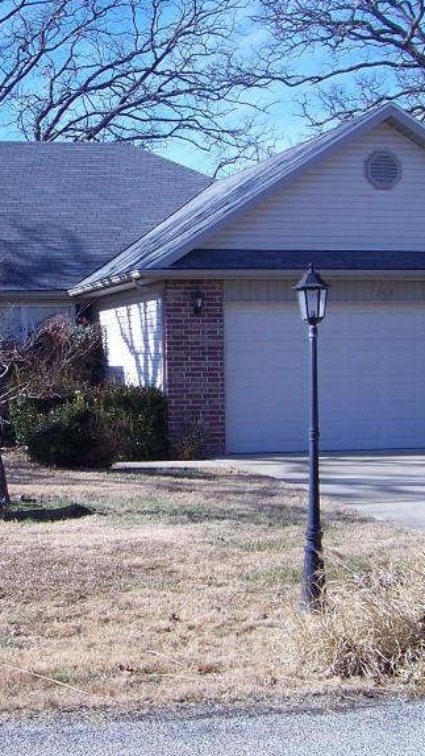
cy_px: 324
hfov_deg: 17.1
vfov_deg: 30.1
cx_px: 68
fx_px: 1402
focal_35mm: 70
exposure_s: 1/800
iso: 68
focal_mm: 5.85
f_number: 2.8
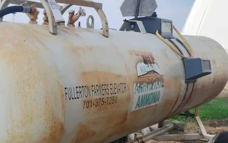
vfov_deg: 22.6
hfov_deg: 36.0
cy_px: 159
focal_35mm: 54
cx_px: 38
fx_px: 336
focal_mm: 6.4
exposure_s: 1/643
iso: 12
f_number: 1.8
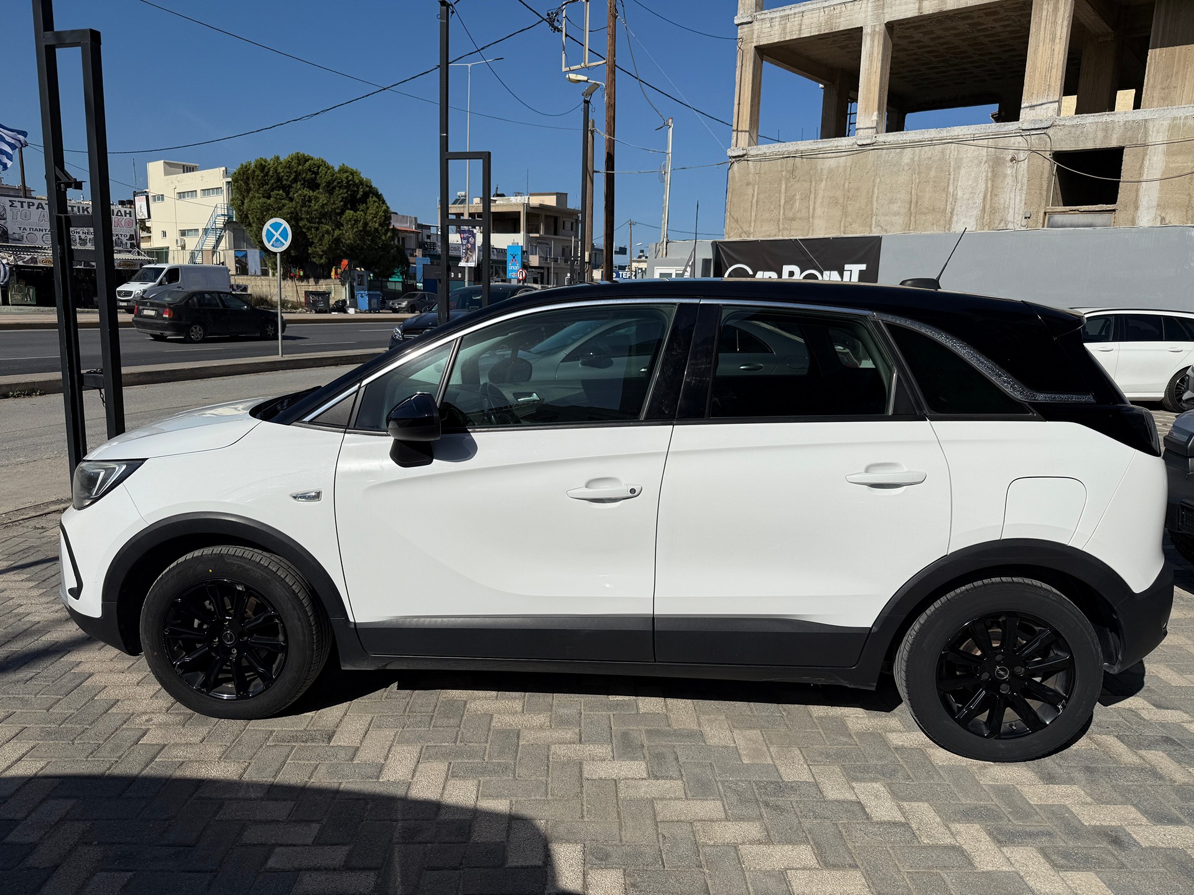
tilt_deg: -10.0
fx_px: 828
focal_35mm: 24
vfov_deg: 56.8
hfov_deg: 71.6
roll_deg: -2.2
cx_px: 597
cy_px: 448
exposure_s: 1/14286
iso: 80
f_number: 1.78
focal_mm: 6.76
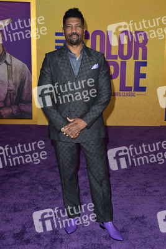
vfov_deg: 46.4
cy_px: 124
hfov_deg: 31.9
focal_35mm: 42
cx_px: 83
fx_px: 290
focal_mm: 42
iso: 320
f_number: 6.3
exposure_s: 1/250
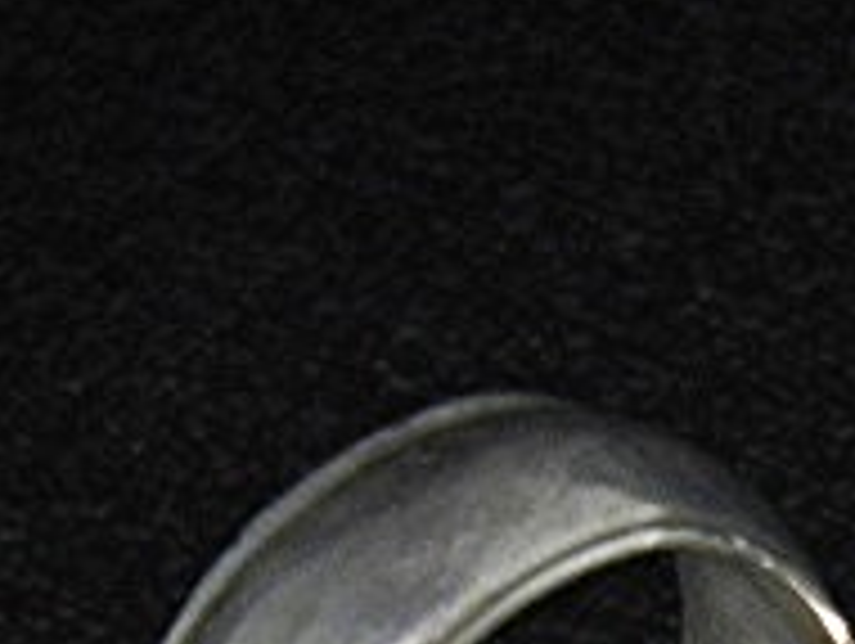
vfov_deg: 4.3
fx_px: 8483
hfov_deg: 5.8
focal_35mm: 343
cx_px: 644
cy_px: 1045
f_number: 9
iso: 800
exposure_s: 1/30
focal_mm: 18.3
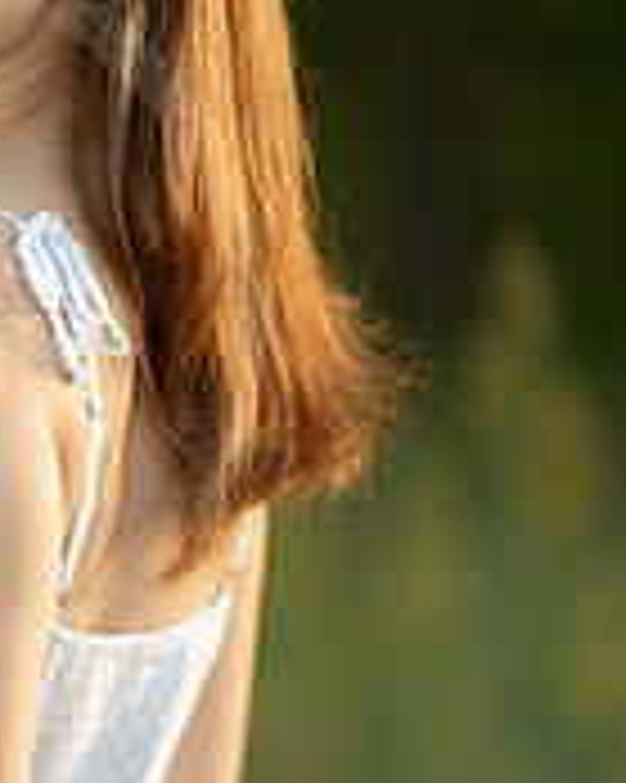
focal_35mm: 206
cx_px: -45
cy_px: 468
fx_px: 4775
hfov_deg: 7.5
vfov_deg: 9.4
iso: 160
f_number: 1.2
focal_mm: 85
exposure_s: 1/1600
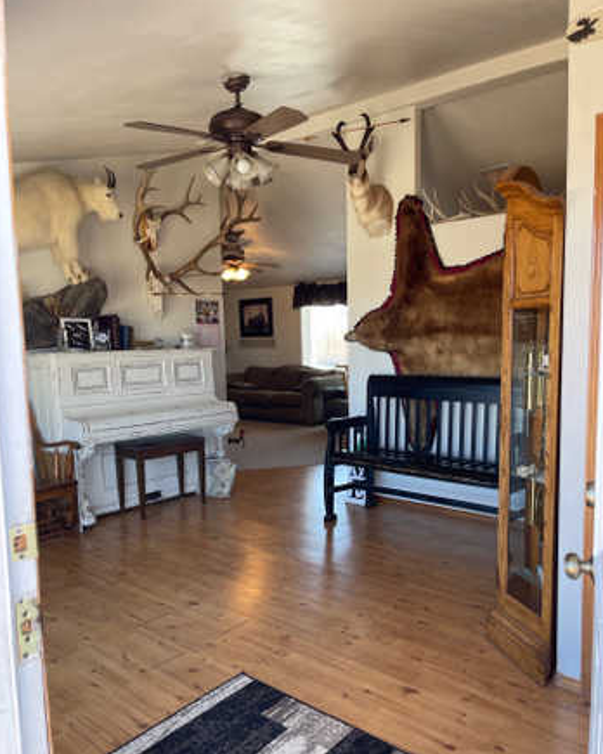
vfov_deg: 62.1
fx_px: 625
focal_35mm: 28
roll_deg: +0.8
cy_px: 409
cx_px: 307
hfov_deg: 51.5
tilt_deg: -5.9
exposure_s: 1/121
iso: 64
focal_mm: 5.1
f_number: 1.6
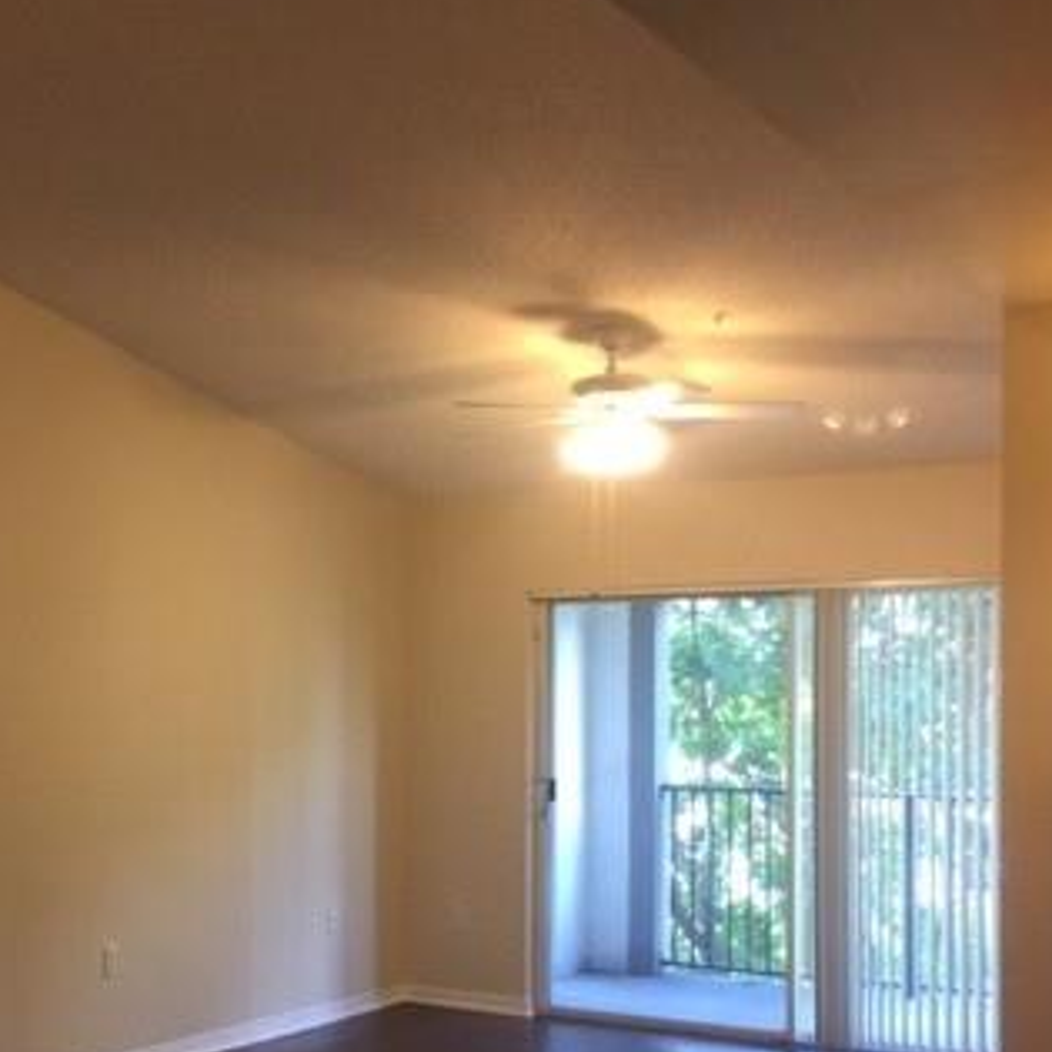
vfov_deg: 32.5
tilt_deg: +0.0
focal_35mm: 52
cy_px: 695
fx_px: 1788
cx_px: 257
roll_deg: +0.1
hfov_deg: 32.2
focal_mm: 4.15
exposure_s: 1/15
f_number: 2.2
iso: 50
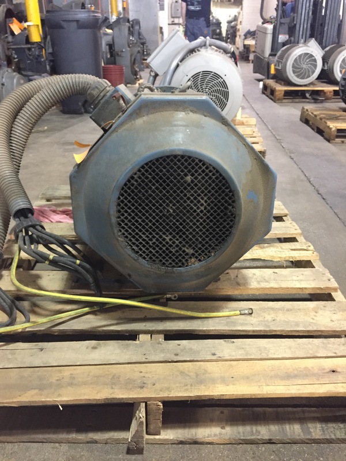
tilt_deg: -26.0
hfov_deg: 48.2
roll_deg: -0.2
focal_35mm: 29
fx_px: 386
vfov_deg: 61.7
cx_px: 173
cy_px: 230
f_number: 2.2
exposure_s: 1/15
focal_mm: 4.15
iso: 320
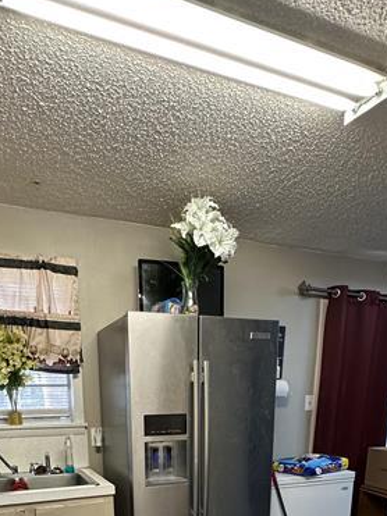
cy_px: 498
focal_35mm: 29
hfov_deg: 48.1
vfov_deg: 51.4
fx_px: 433
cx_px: 170
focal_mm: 2.22
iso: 250
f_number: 2.2
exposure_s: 1/60
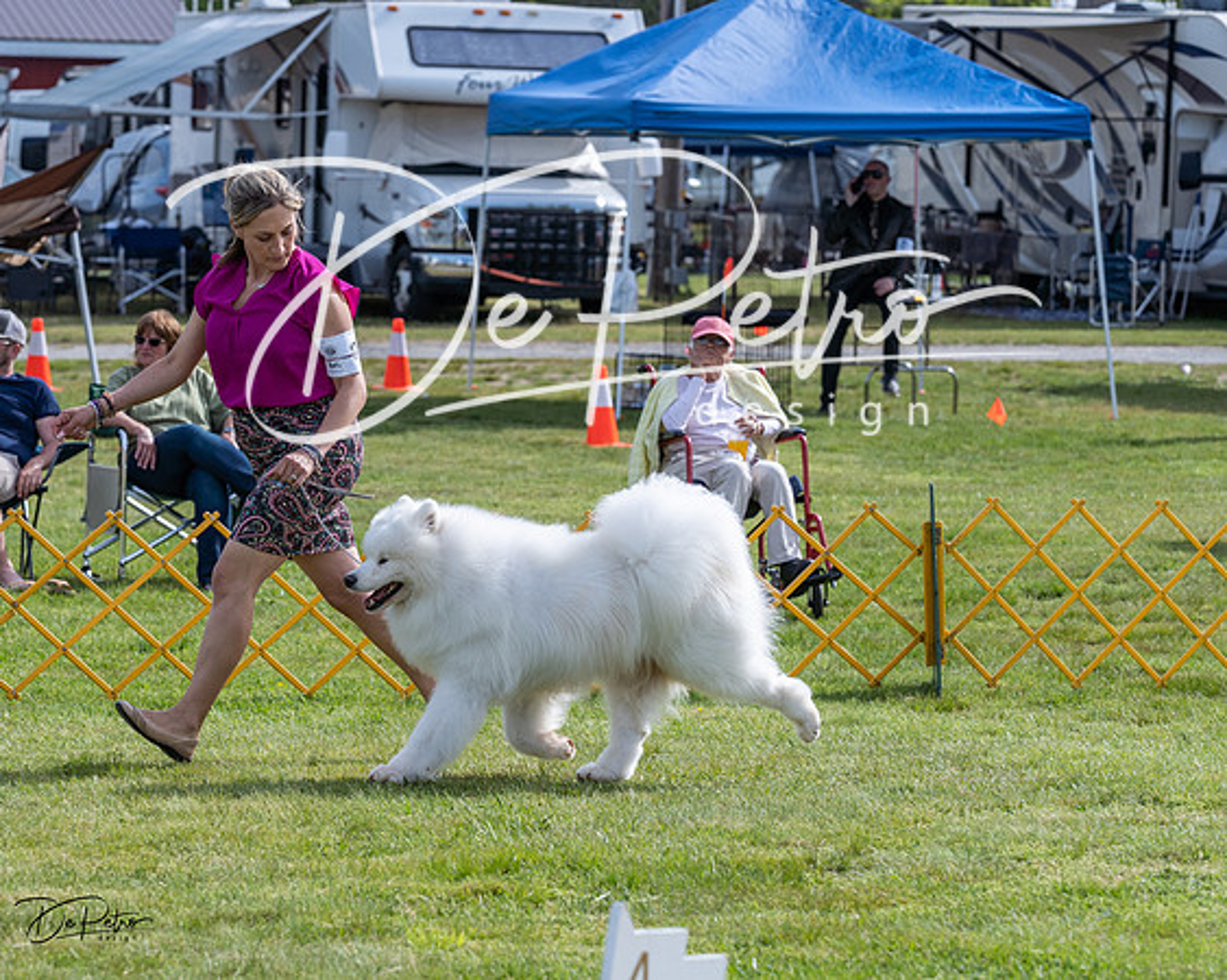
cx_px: 519
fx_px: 5677
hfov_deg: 12.3
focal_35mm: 156
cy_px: 427
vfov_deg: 9.9
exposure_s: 1/1250
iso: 250
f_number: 5.6
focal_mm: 123
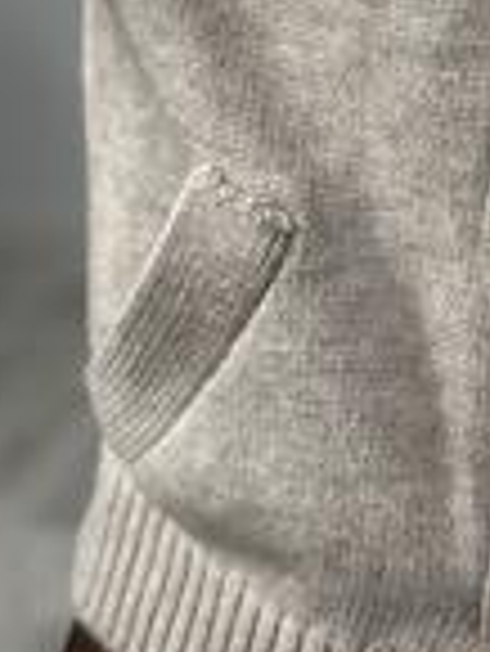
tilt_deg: -35.2
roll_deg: +2.1
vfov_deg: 13.9
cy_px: -155
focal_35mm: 137
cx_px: 517
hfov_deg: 10.7
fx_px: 2582
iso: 100
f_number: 1.78
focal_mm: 6.86
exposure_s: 1/100
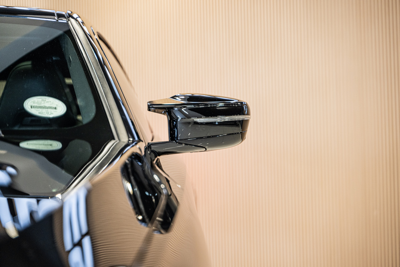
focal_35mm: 75
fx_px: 833
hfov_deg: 27.0
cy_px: 134
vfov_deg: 18.2
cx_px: 200
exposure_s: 1/160
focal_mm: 75
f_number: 2.8
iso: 800
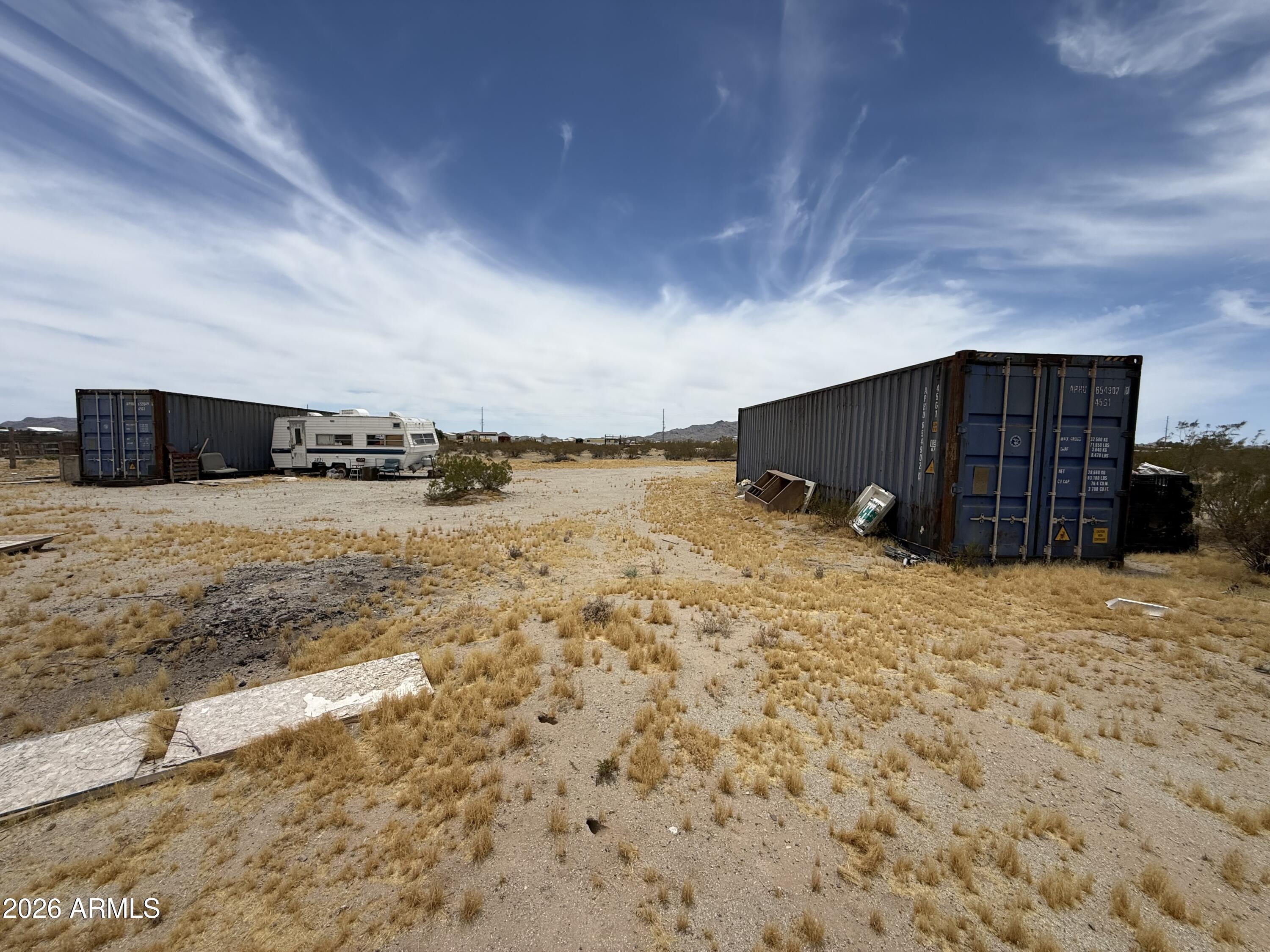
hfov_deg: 102.1
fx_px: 514
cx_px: 635
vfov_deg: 85.7
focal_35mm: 14
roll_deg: -1.5
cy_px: 476
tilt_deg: -2.5
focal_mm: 2.22
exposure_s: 1/6173
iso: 64
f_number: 2.2
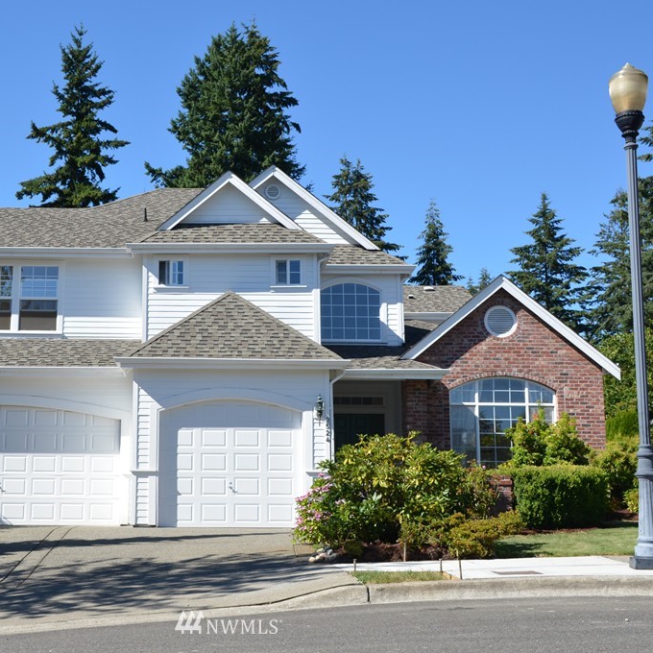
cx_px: 229
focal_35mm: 53
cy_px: 313
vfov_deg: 32.2
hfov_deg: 32.0
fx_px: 1131
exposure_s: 1/250
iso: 140
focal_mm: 26
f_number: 8
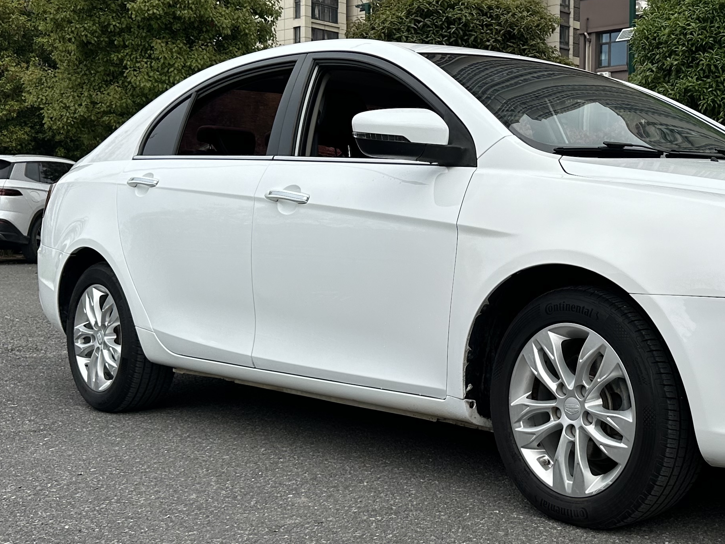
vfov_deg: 27.5
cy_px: 269
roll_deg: -1.0
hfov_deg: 35.1
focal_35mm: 53
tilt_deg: -1.0
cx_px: 575
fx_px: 1110
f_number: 1.78
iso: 80
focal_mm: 6.86
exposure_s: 1/3155
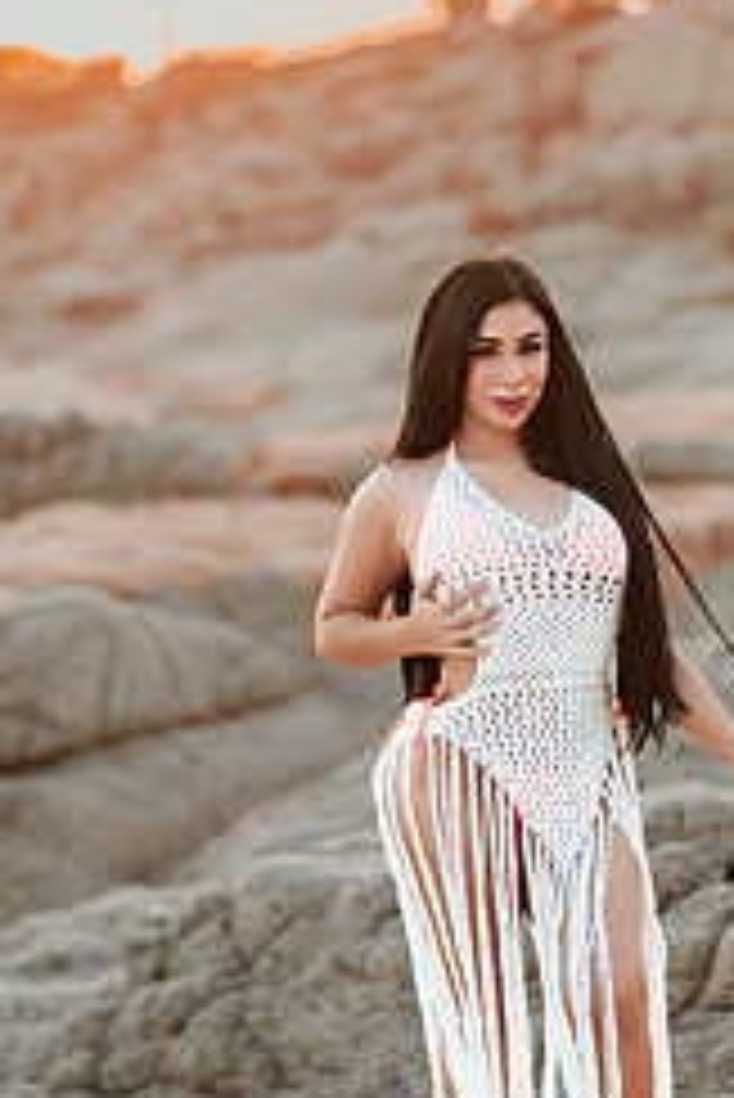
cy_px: 482
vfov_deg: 19.1
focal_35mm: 107
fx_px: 3268
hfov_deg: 12.8
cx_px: 495
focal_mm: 58
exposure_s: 1/1600
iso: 100
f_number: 1.4
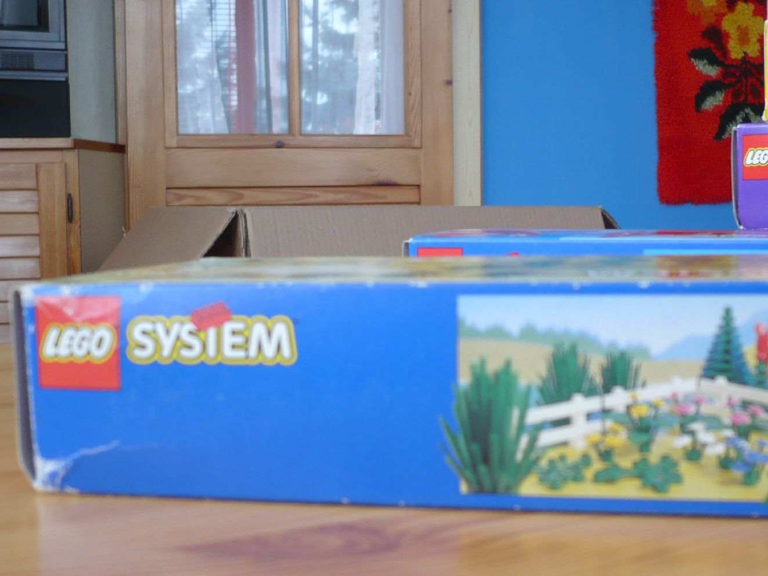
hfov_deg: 36.7
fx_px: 1154
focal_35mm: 52
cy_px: 289
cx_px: 455
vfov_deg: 28.0
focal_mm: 5.8
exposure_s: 1/20
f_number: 2.8
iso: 100
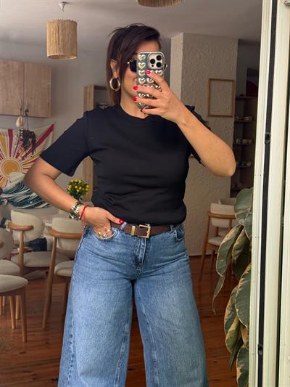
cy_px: 194
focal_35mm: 48
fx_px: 536
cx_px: 145
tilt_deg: -22.1
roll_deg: -1.3
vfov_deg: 39.6
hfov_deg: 30.3
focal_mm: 6.76
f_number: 1.78
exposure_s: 1/121
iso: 64
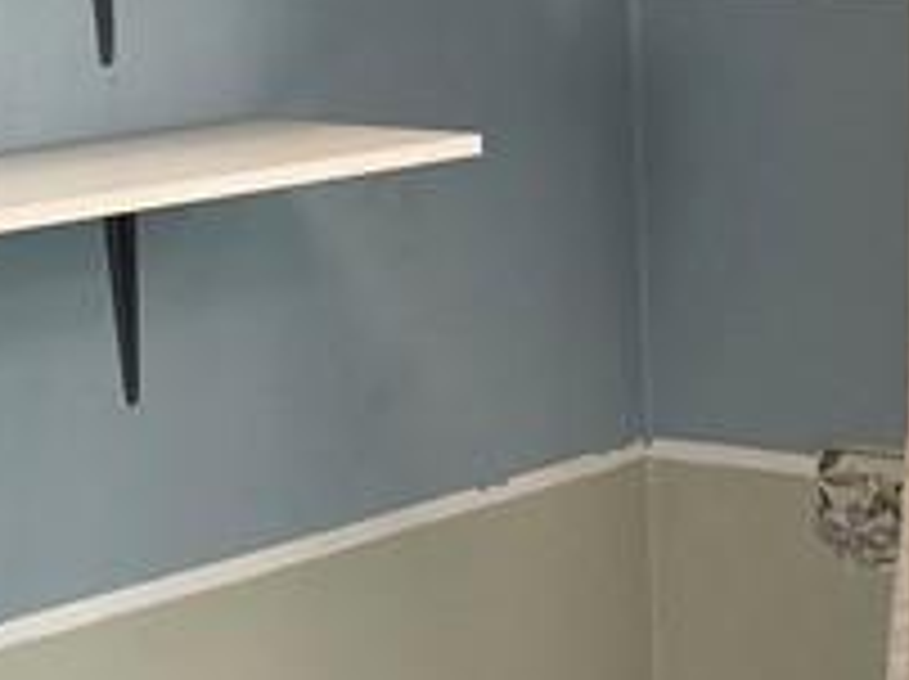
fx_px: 3462
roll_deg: +1.3
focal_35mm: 132
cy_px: 486
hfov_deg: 14.6
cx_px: 976
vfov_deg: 11.2
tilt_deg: -10.8
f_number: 1.8
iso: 100
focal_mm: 4.25
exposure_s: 1/121
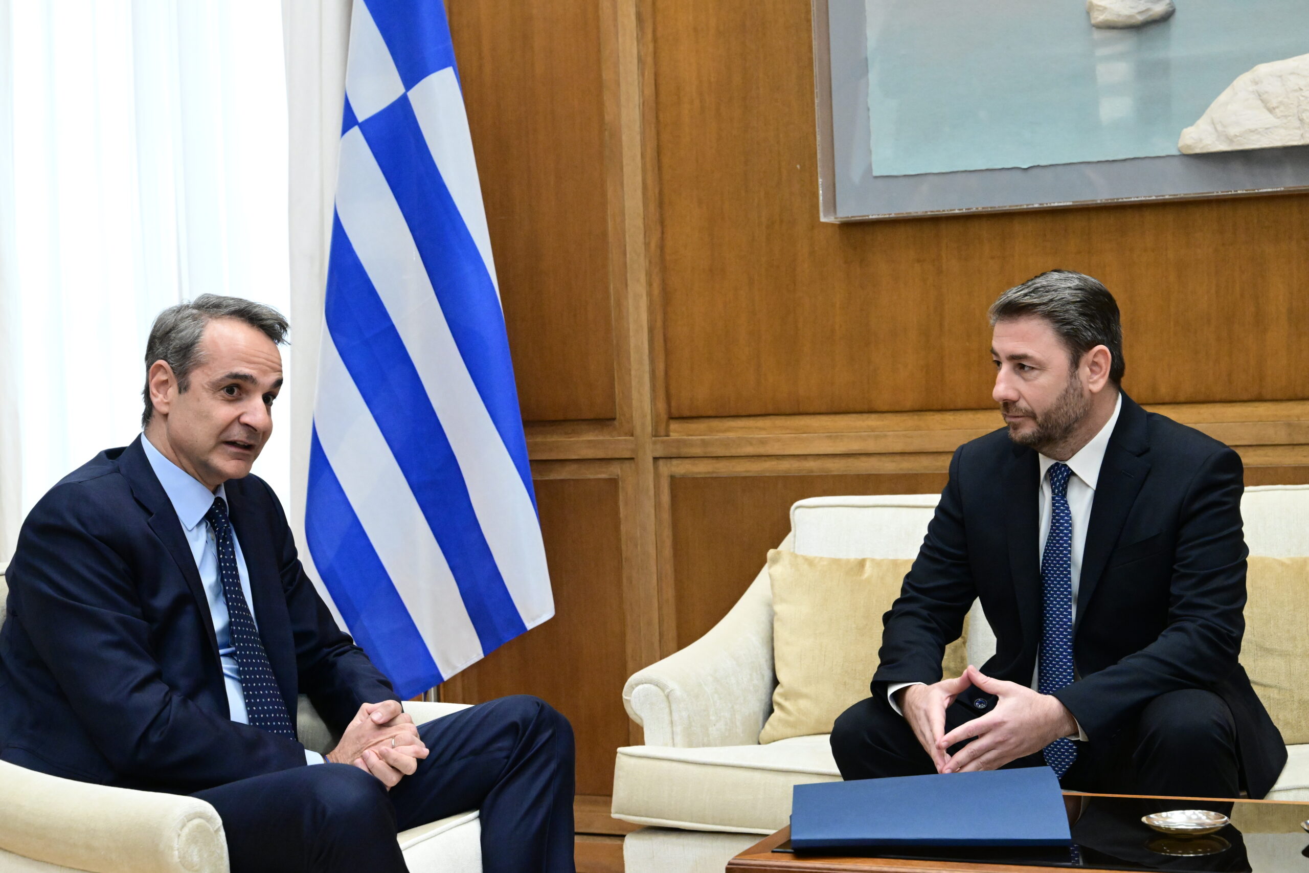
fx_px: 2218
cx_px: 654
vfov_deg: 22.3
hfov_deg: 32.9
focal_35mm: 61
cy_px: 436
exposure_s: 1/400
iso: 8000
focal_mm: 61
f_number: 5.6
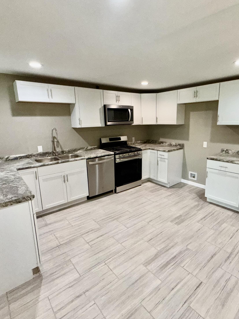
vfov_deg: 84.7
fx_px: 175
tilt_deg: -11.7
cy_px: 157
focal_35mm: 19
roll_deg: +0.2
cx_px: 136
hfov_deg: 68.4
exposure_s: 1/120
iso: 160
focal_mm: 2.22
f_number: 2.2
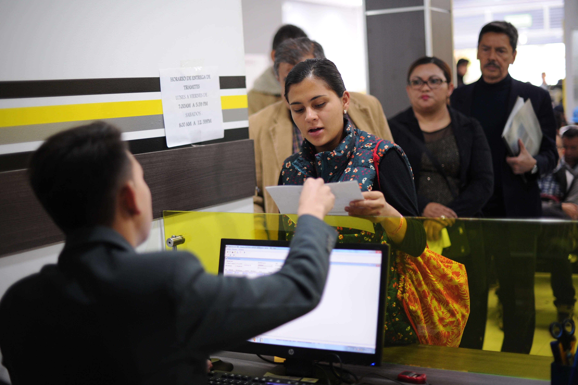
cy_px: 192
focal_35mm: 50
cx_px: 289
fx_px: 802
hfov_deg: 39.6
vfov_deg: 27.0
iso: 1250
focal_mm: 50
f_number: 1.6
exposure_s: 1/250
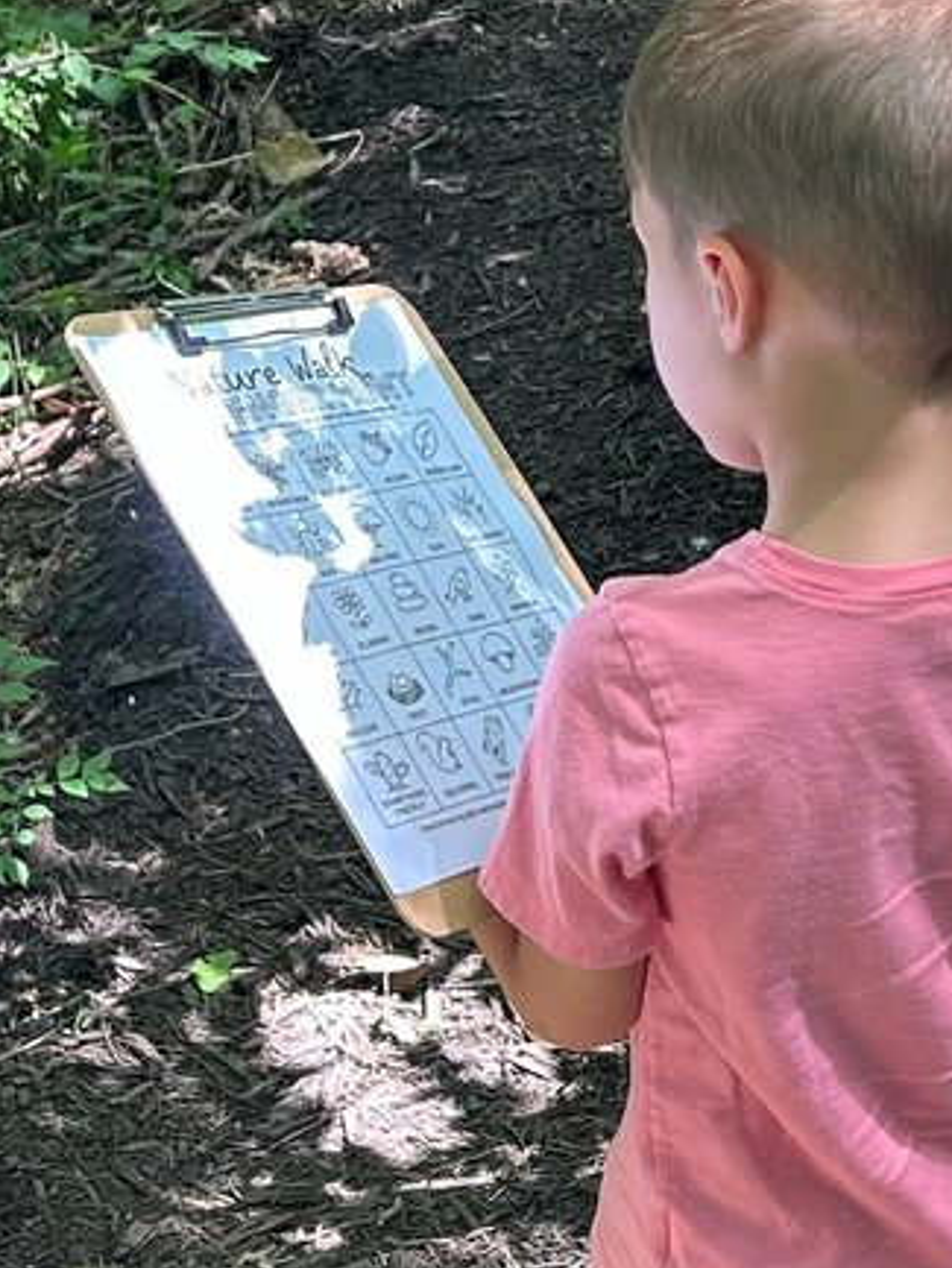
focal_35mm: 96
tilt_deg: -25.2
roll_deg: -1.8
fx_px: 3518
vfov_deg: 20.4
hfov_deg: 15.4
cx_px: 627
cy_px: 406
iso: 64
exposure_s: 1/121
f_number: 1.5
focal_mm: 5.7
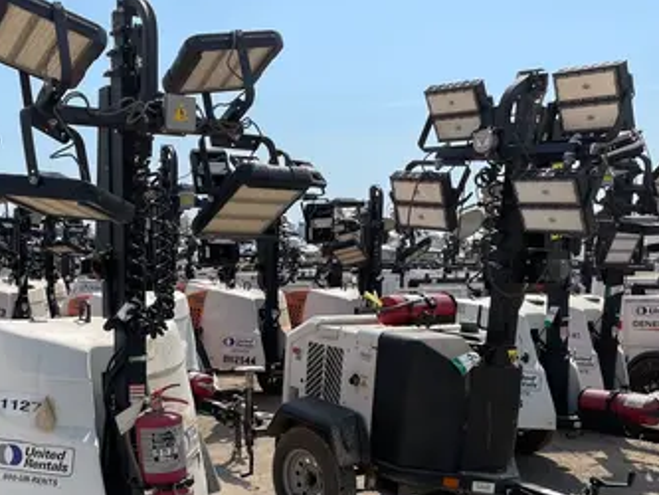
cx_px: 146
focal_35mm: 43
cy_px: 359
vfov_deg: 33.1
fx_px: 819
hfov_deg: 42.2
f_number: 1.6
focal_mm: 4.2
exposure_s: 1/6494
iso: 50
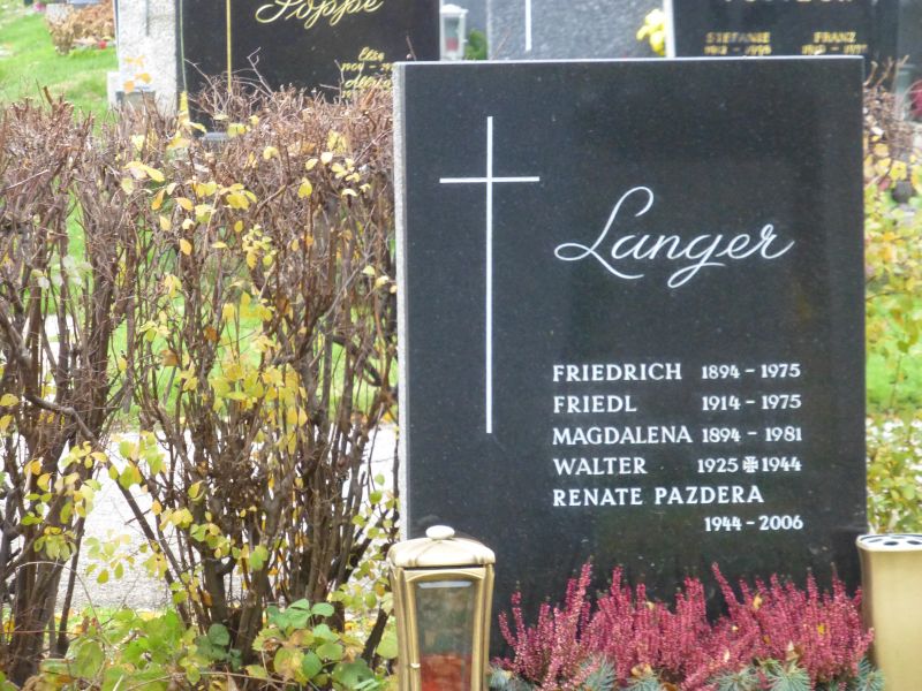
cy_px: 346
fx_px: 4981
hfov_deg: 10.6
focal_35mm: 187
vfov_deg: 7.9
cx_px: 461
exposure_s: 1/60
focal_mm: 33.3
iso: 800
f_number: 5.5
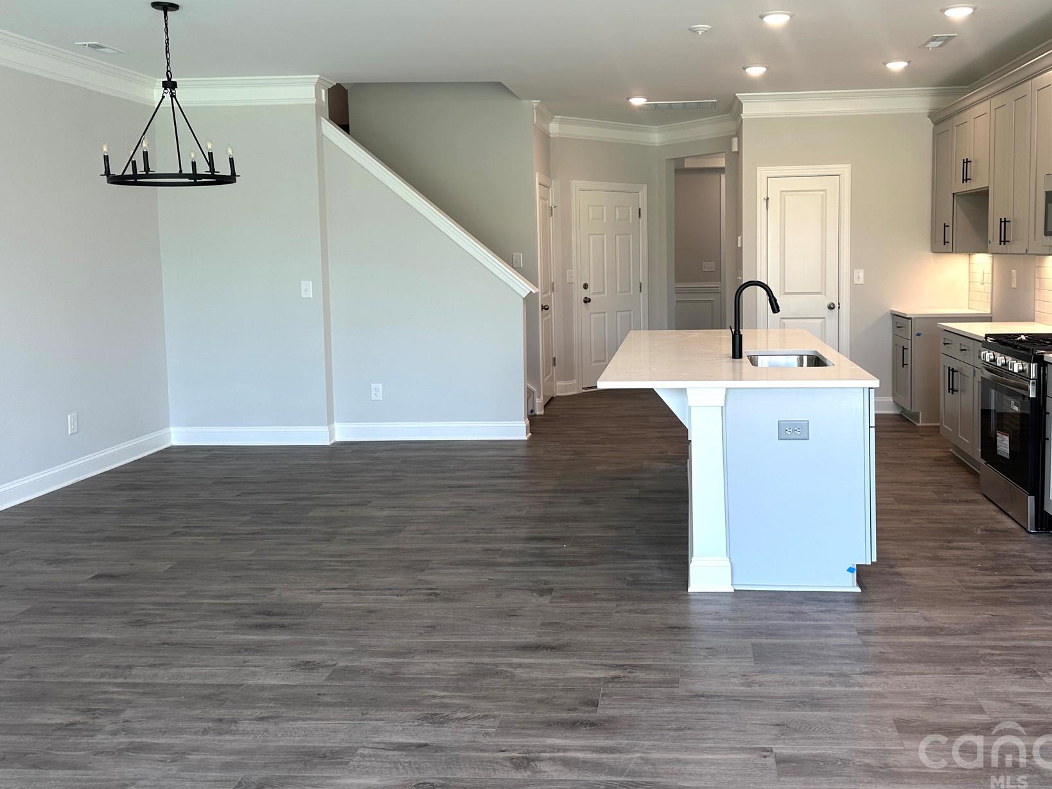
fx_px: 912
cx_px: 647
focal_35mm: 30
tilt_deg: -3.8
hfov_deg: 59.3
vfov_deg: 46.5
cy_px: 307
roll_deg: +0.1
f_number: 1.78
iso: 64
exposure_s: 1/120
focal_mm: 6.86
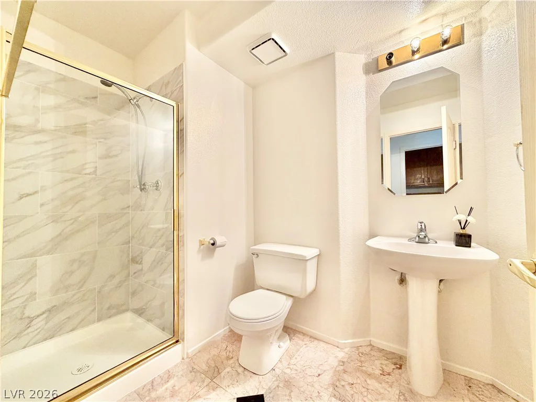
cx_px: 268
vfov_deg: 85.7
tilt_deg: +1.8
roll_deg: +0.9
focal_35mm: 14
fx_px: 217
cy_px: 201
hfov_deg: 102.1
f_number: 2.2
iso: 200
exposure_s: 1/60
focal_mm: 2.22
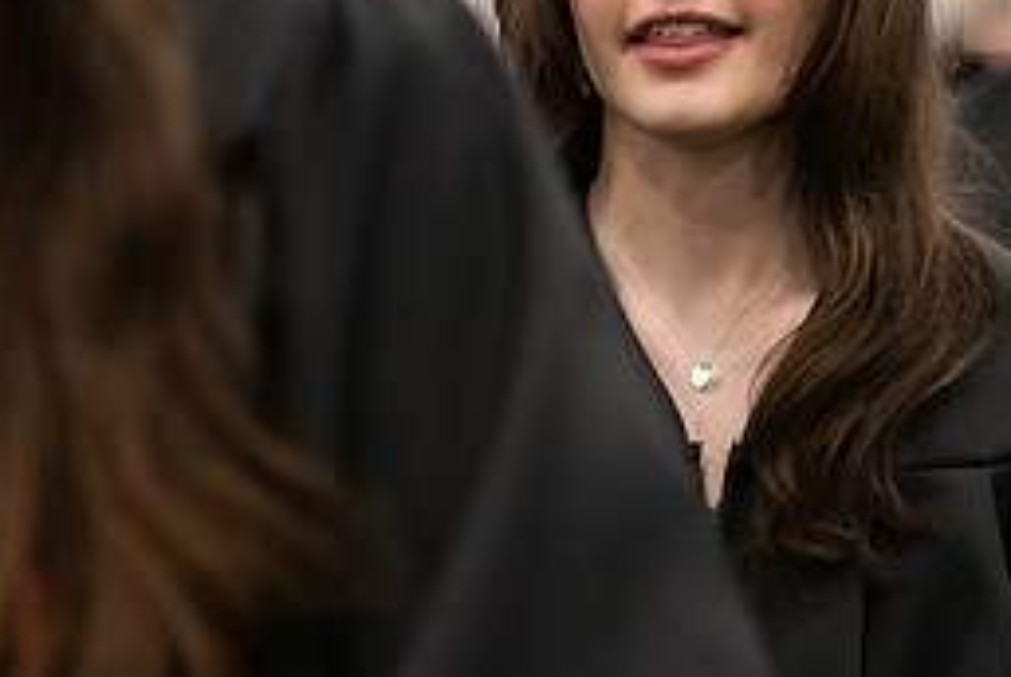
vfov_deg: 5.6
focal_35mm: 248
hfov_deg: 8.3
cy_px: 199
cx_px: 846
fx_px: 6972
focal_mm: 110
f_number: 3.2
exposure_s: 1/200
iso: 3200
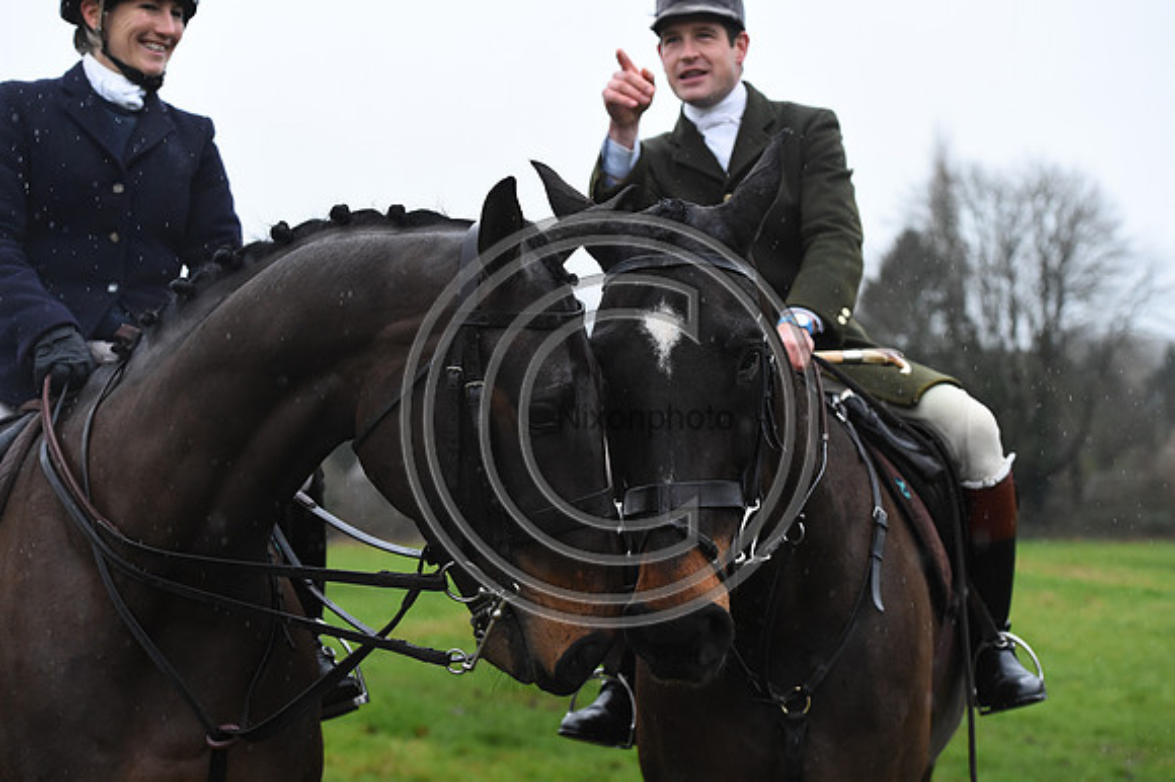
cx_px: 588
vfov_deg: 19.4
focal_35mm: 70
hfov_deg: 28.9
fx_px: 2283
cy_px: 391
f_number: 4.5
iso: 4000
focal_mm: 70
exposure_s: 1/800
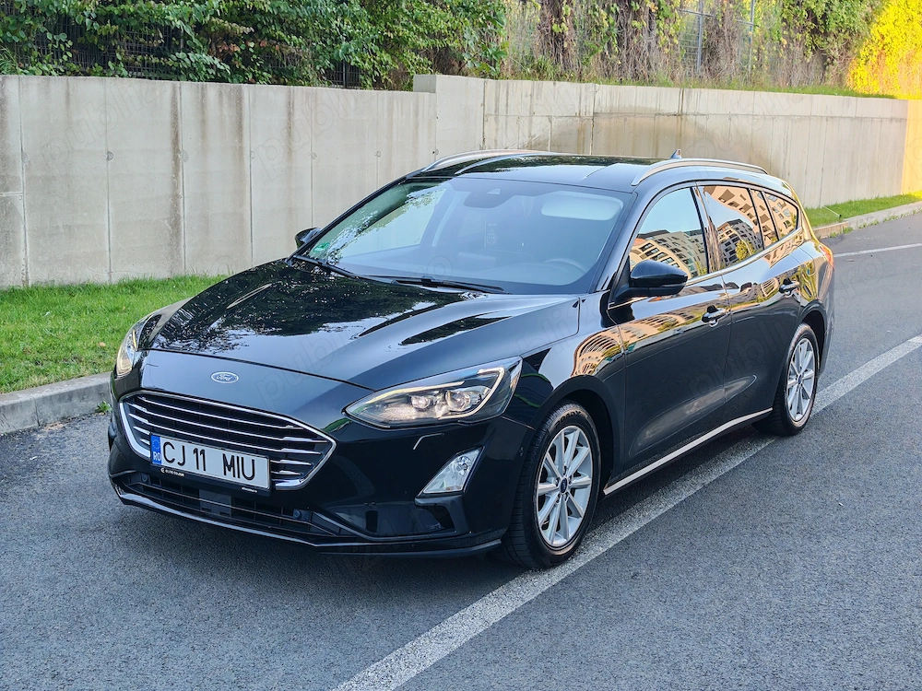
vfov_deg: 30.3
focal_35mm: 48
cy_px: 346
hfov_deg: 39.7
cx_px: 461
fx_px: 1278
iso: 50
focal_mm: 6.83
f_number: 2
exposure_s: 1/210
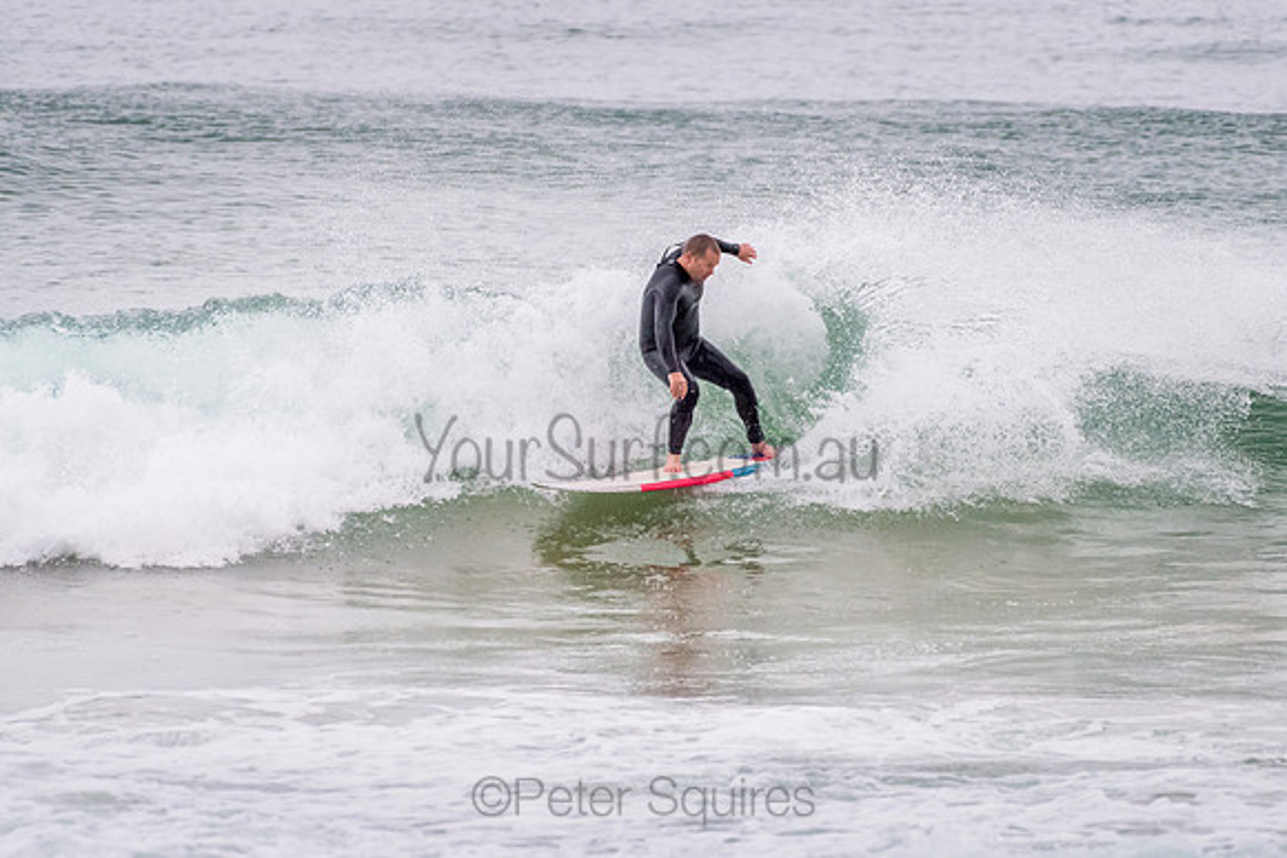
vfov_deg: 2.2
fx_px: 21931
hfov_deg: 3.4
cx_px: 644
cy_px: 429
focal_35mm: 613
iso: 800
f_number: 5.6
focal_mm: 500
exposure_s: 1/1000
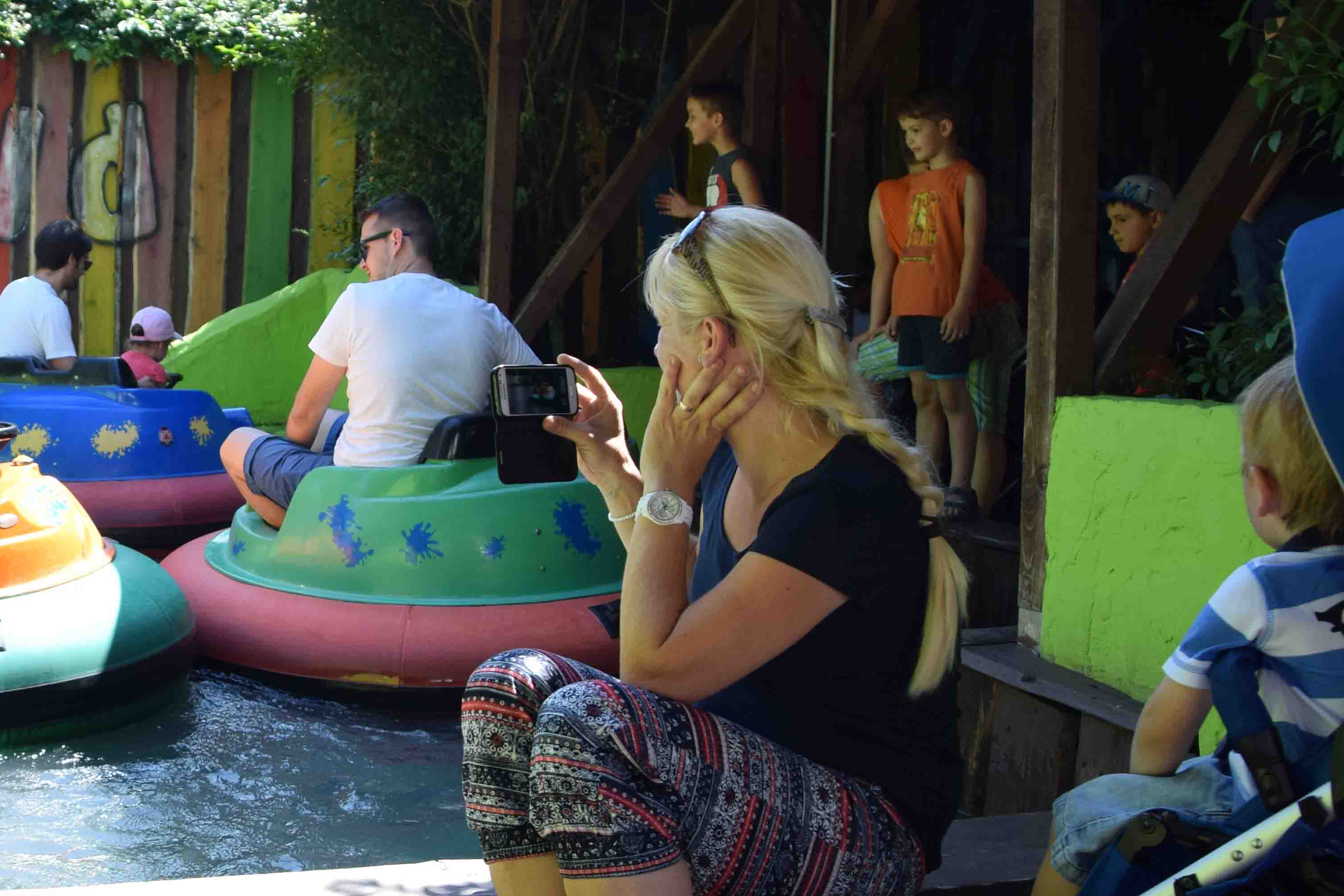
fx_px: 2016
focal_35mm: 54
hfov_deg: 35.4
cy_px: 435
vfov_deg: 25.1
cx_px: 228
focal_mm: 18
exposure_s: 1/400
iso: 160
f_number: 4.5
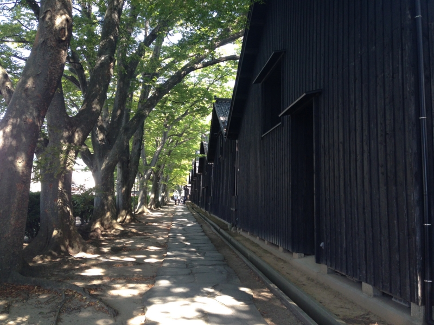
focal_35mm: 33
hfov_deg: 55.4
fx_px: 414
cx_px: 217
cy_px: 162
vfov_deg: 42.9
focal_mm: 4.12
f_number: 2.4
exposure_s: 1/120
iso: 100
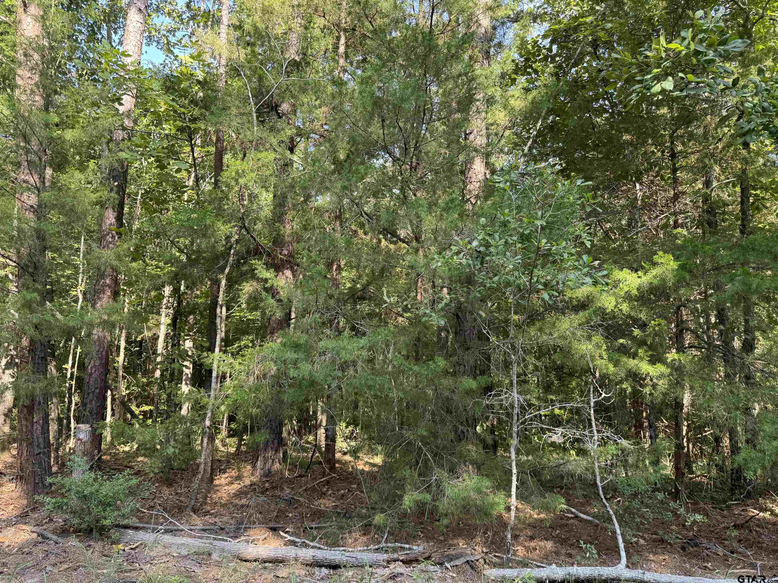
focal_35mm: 24
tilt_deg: +3.2
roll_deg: -3.7
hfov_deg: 71.6
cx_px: 389
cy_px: 292
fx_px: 539
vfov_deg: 56.8
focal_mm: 6.76
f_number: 1.78
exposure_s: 1/132
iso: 64
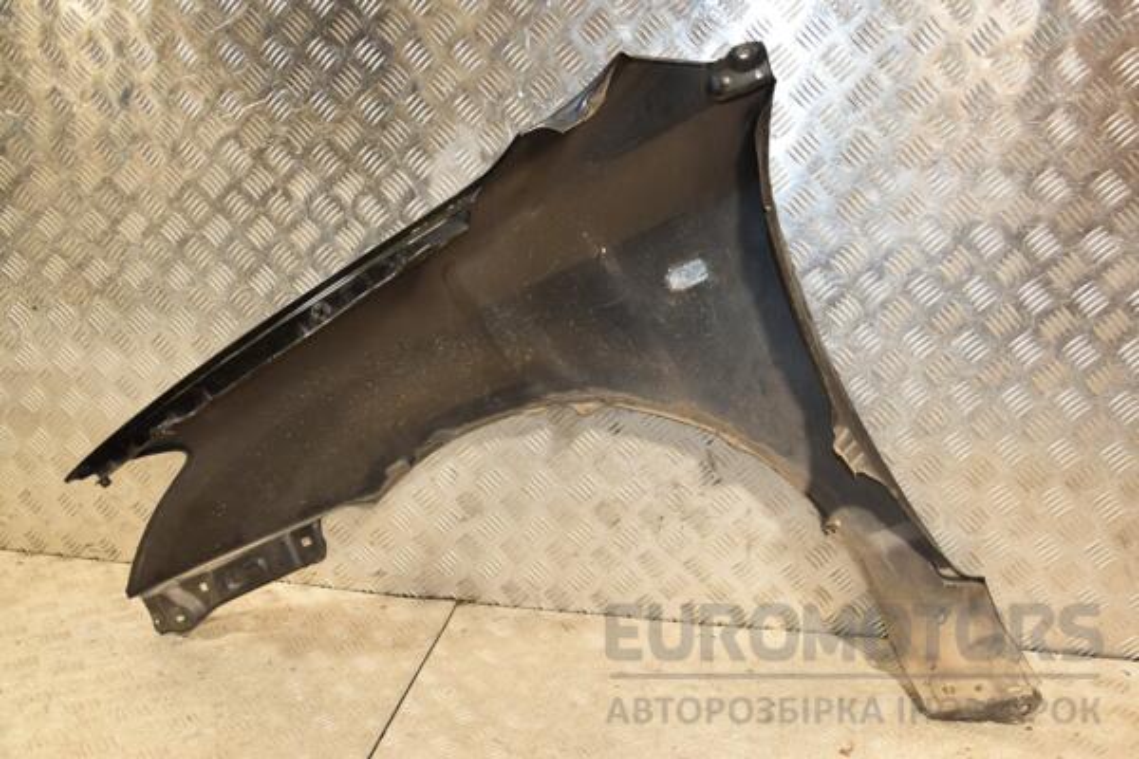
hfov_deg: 59.5
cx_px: 570
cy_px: 380
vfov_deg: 41.7
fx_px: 997
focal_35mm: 32
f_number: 5
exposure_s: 1/160
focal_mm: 21
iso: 800
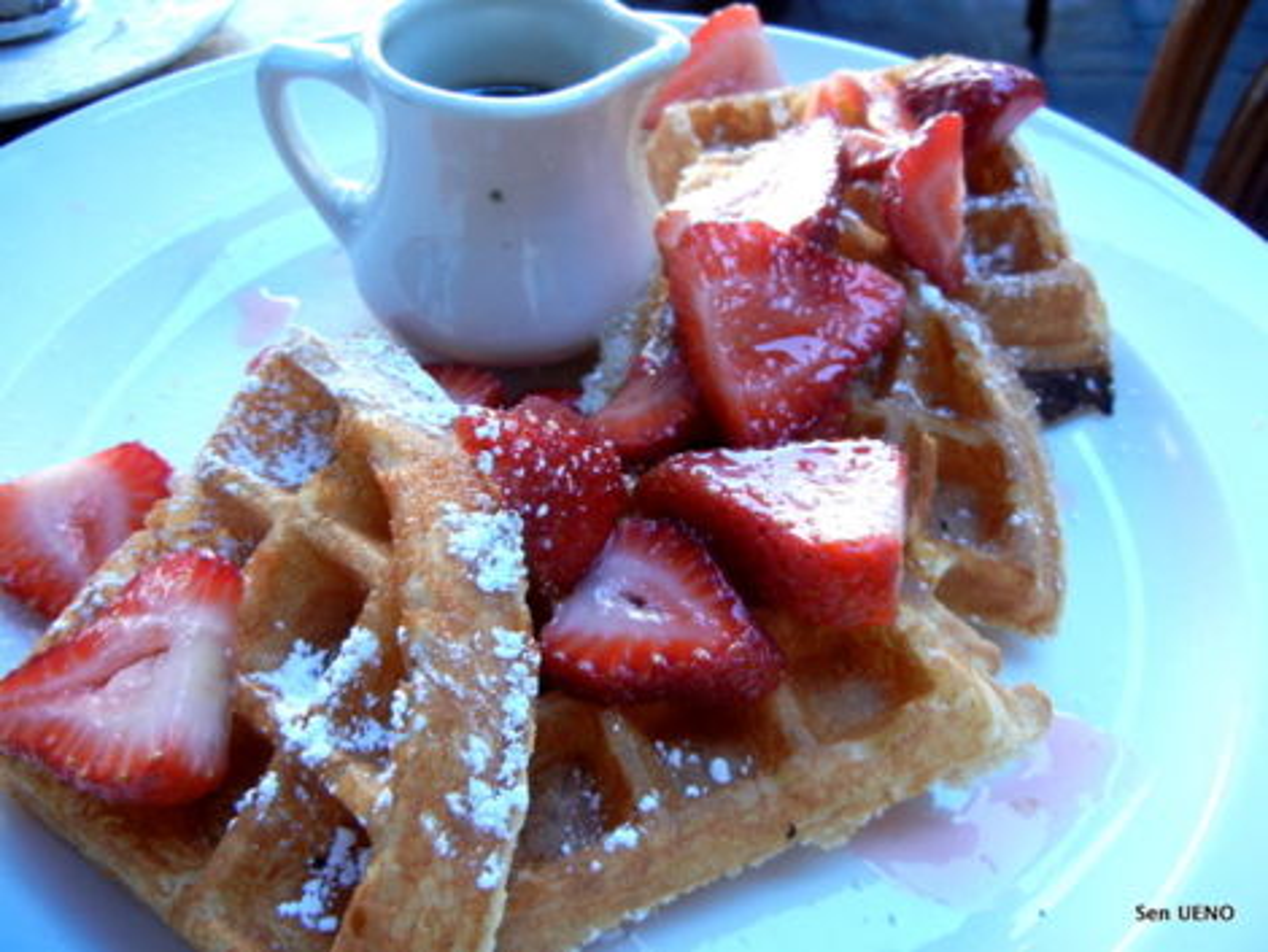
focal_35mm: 30
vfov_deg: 46.8
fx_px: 1099
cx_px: 634
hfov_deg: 59.9
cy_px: 476
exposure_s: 1/49.2
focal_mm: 5.4
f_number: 3.5
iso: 160
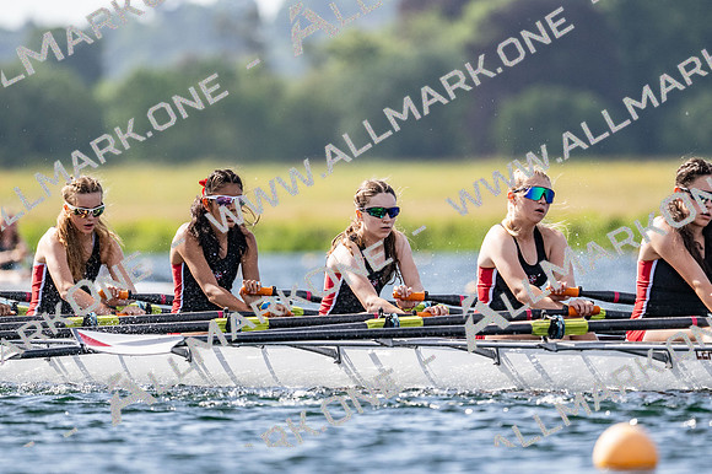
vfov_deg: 2.3
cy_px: 237
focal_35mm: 600
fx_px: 11859
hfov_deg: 3.4
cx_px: 356
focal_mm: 400
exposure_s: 1/2500
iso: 280
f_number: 4.5
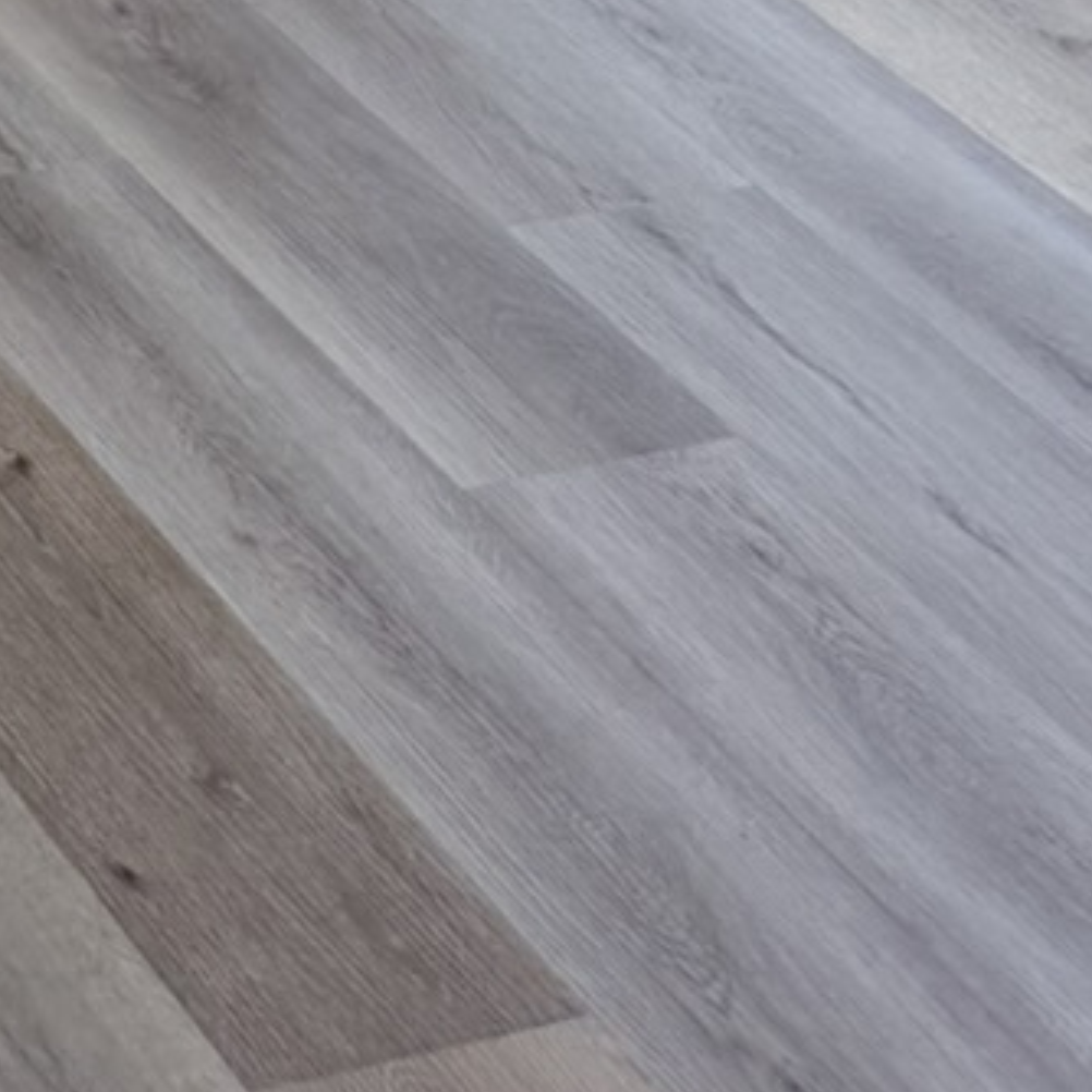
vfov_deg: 10.2
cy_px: -2063
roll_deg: -1.4
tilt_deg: -4.4
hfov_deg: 12.3
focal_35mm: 130
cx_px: -870
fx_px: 4640
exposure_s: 1/120
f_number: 1.78
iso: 125
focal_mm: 6.76
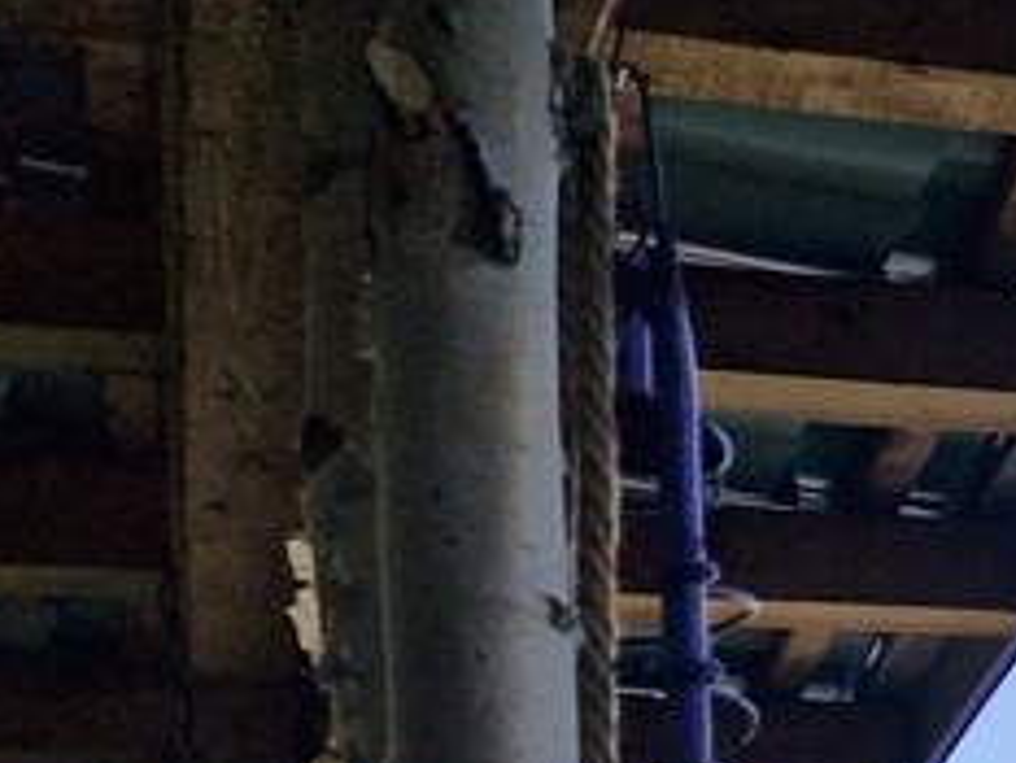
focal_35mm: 101
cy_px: 1666
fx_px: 2966
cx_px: 1906
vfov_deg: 12.4
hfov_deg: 16.0
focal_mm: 5.4
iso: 50
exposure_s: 1/287
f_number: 1.8
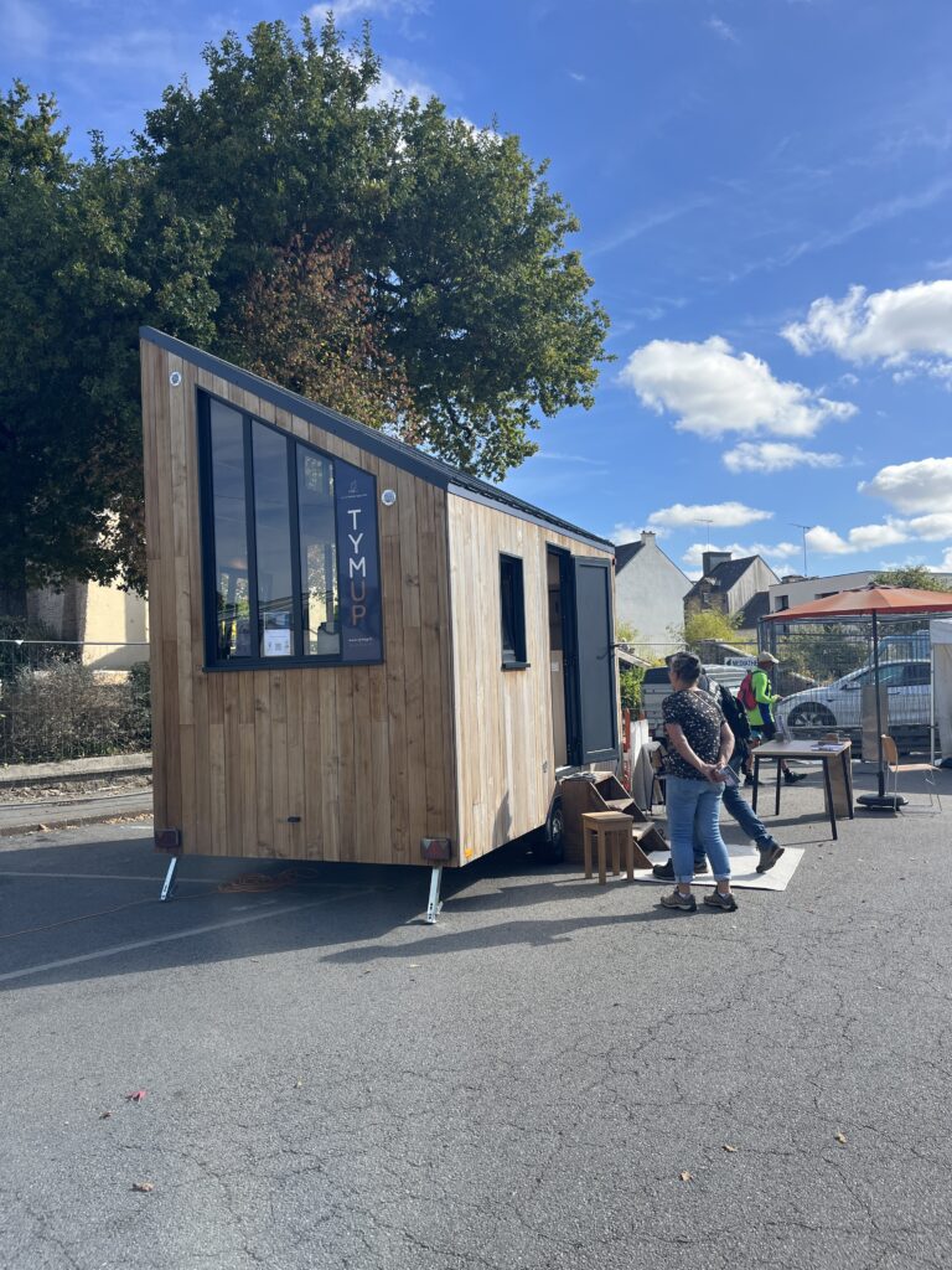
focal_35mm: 26
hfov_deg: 53.1
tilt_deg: +3.2
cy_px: 635
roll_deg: +2.2
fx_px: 953
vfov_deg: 67.3
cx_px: 476
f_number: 1.6
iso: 50
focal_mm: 5.1
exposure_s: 1/2309
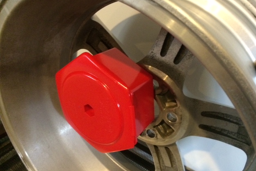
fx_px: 228
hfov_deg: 58.7
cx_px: 131
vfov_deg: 41.1
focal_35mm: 32
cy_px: 94
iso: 400
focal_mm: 4.12
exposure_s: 1/15
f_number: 2.2
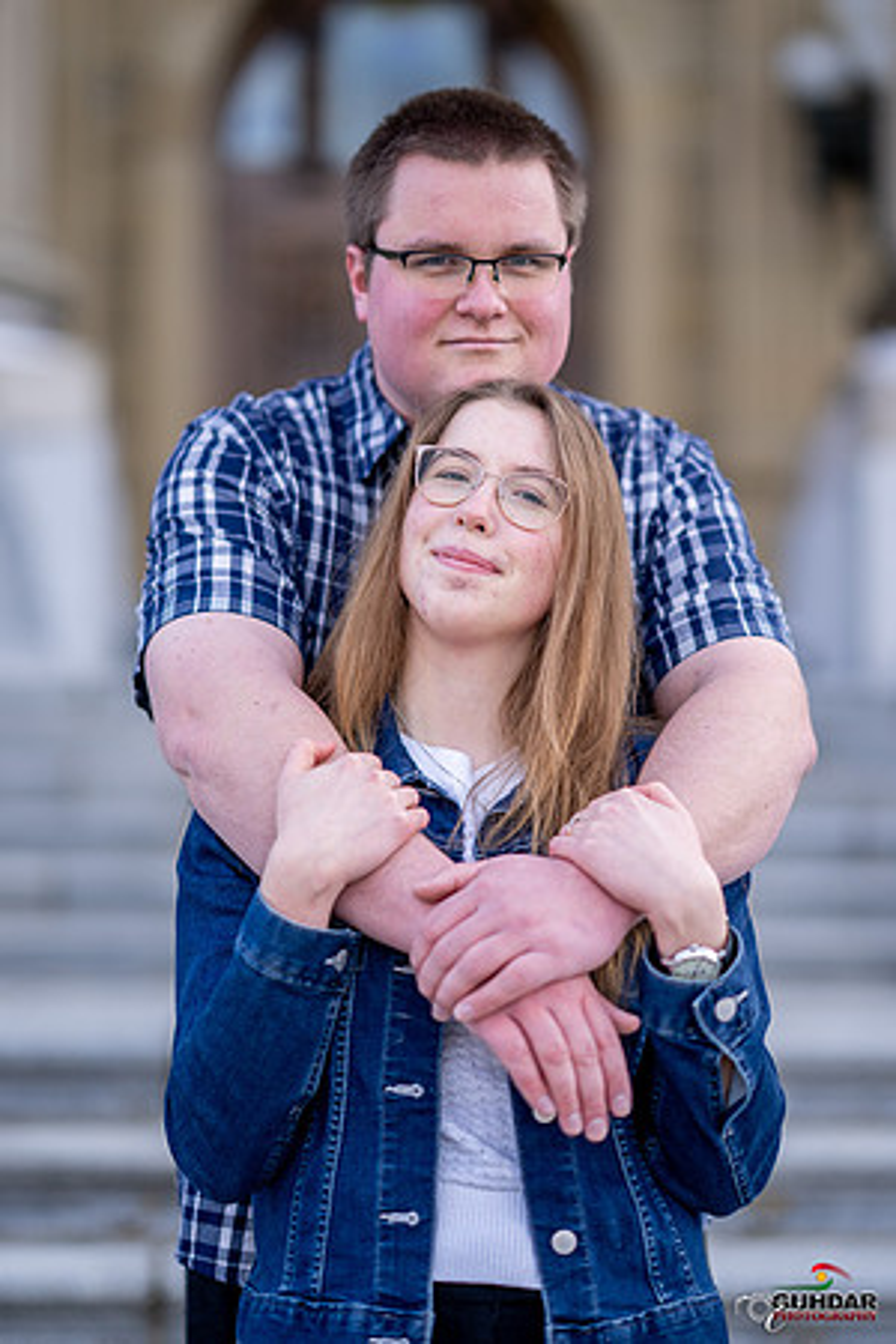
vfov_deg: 23.9
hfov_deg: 16.1
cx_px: 448
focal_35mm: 85
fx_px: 3173
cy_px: 672
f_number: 1.4
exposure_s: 1/1600
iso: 125
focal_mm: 85
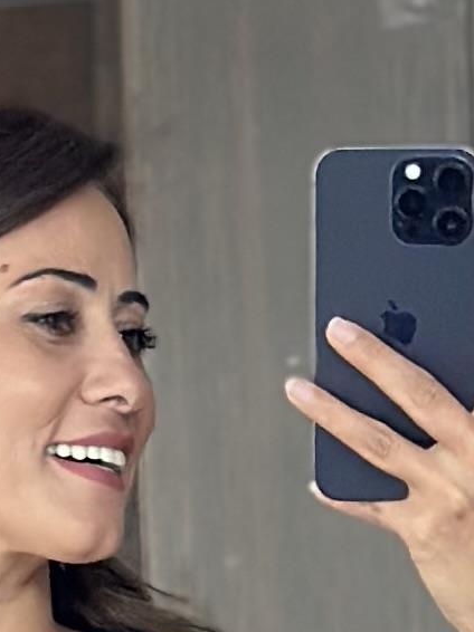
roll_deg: +3.2
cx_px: -142
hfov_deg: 4.3
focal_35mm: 342
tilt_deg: -17.7
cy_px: 1766
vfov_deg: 5.5
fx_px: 6249
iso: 250
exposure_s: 1/60
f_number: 1.78
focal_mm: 6.86
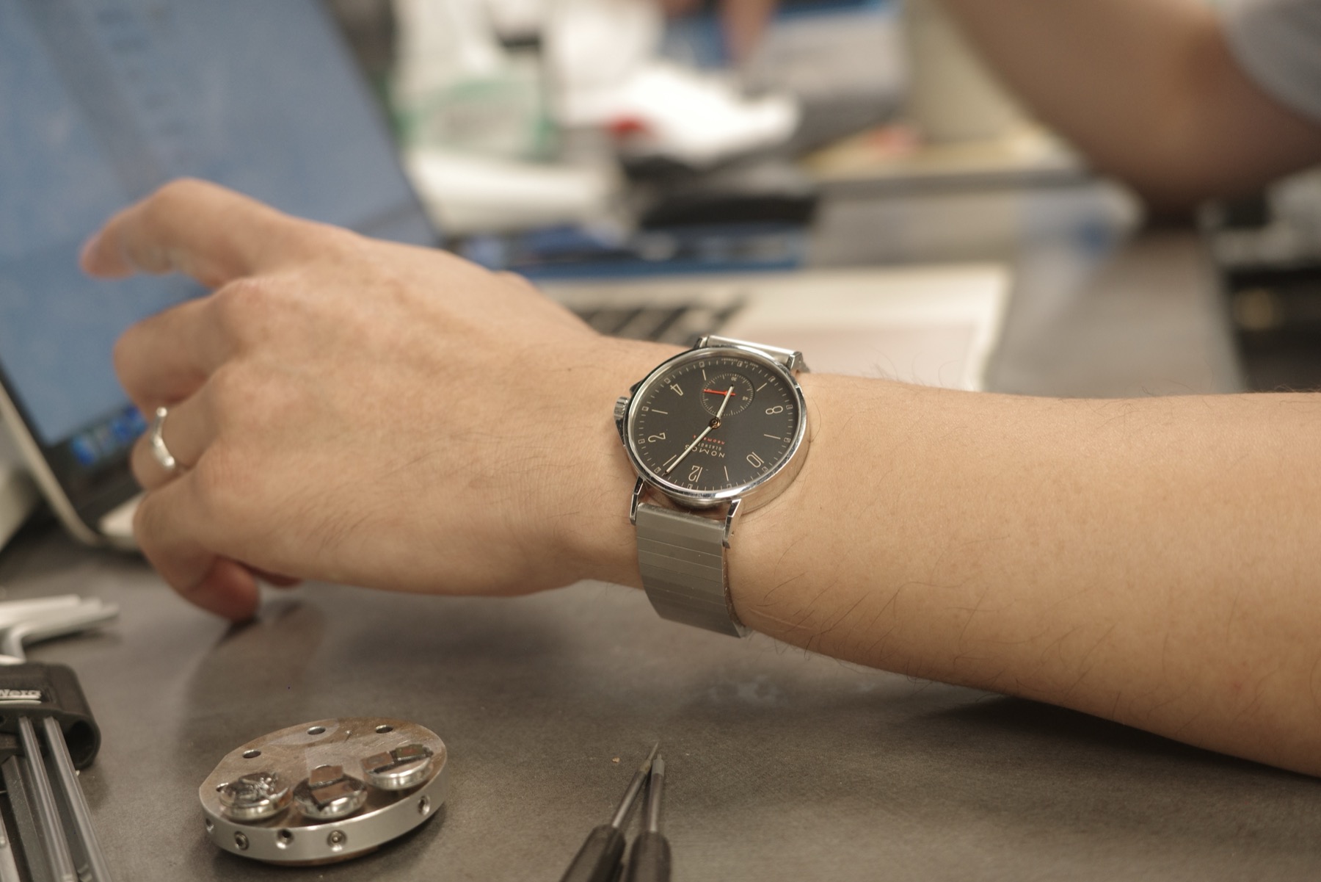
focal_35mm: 40
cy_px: 441
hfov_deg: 48.4
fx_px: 1468
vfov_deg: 33.4
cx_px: 660
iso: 320
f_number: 2.8
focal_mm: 26
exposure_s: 1/40
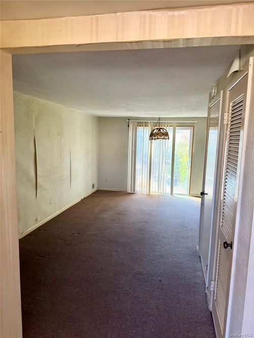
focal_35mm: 24
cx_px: 127
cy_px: 169
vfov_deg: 71.6
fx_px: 235
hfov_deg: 56.8
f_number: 1.78
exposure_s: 1/60
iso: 160
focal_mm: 6.76
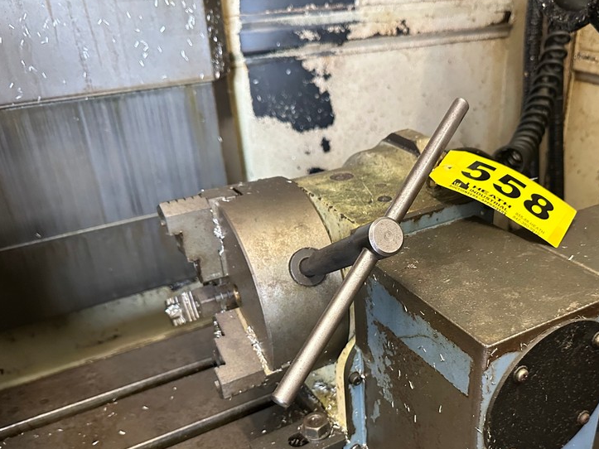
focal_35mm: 34
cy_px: 308
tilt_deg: -31.5
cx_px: 396
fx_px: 588
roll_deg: +0.2
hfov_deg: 53.0
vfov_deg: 41.1
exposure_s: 1/58
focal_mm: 6.86
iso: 1000
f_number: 1.78
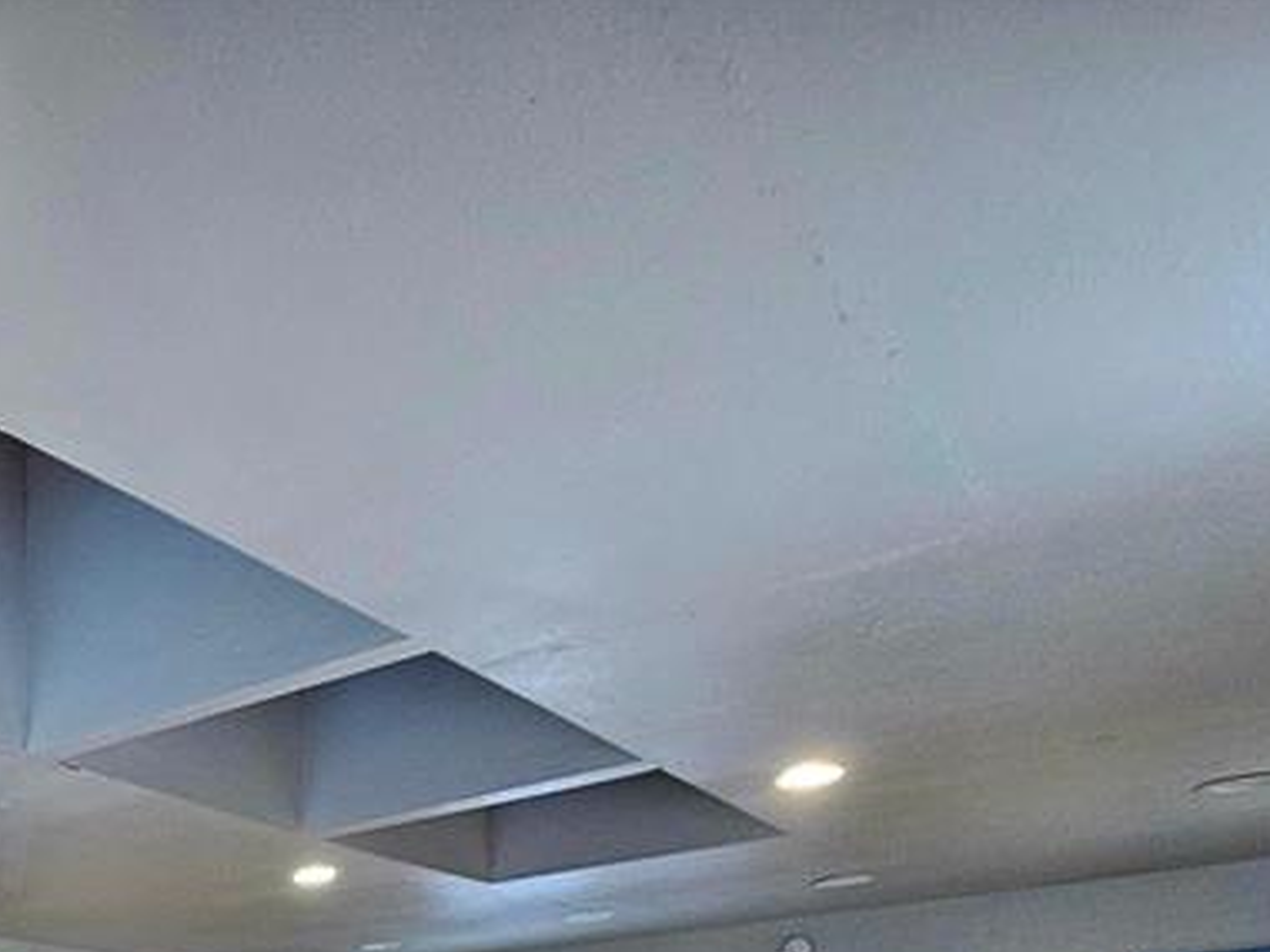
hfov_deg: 44.1
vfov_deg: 30.9
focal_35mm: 35
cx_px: -27
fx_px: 1284
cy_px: 1264
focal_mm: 2.2
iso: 320
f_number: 2.2
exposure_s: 1/30
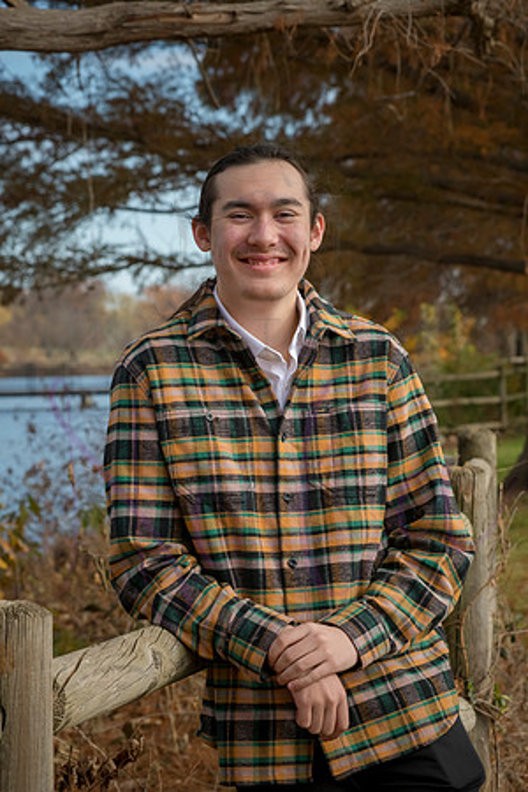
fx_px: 2200
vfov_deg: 20.4
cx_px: 264
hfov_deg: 13.7
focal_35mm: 100
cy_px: 396
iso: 400
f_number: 10
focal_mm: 100
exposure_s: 1/320
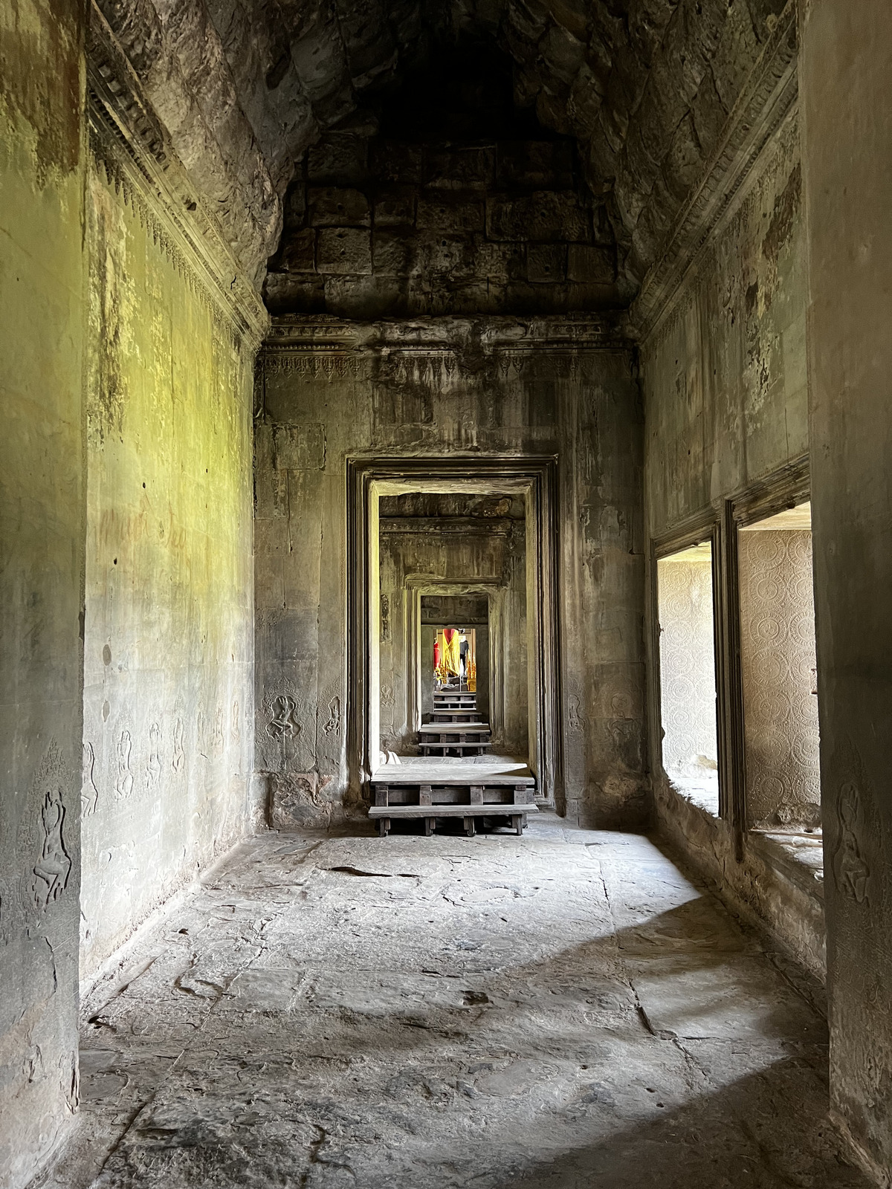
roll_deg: +0.7
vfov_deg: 67.3
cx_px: 446
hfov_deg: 53.1
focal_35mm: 26
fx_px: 893
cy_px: 594
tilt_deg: +3.1
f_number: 1.5
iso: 320
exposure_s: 1/60
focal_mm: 5.7
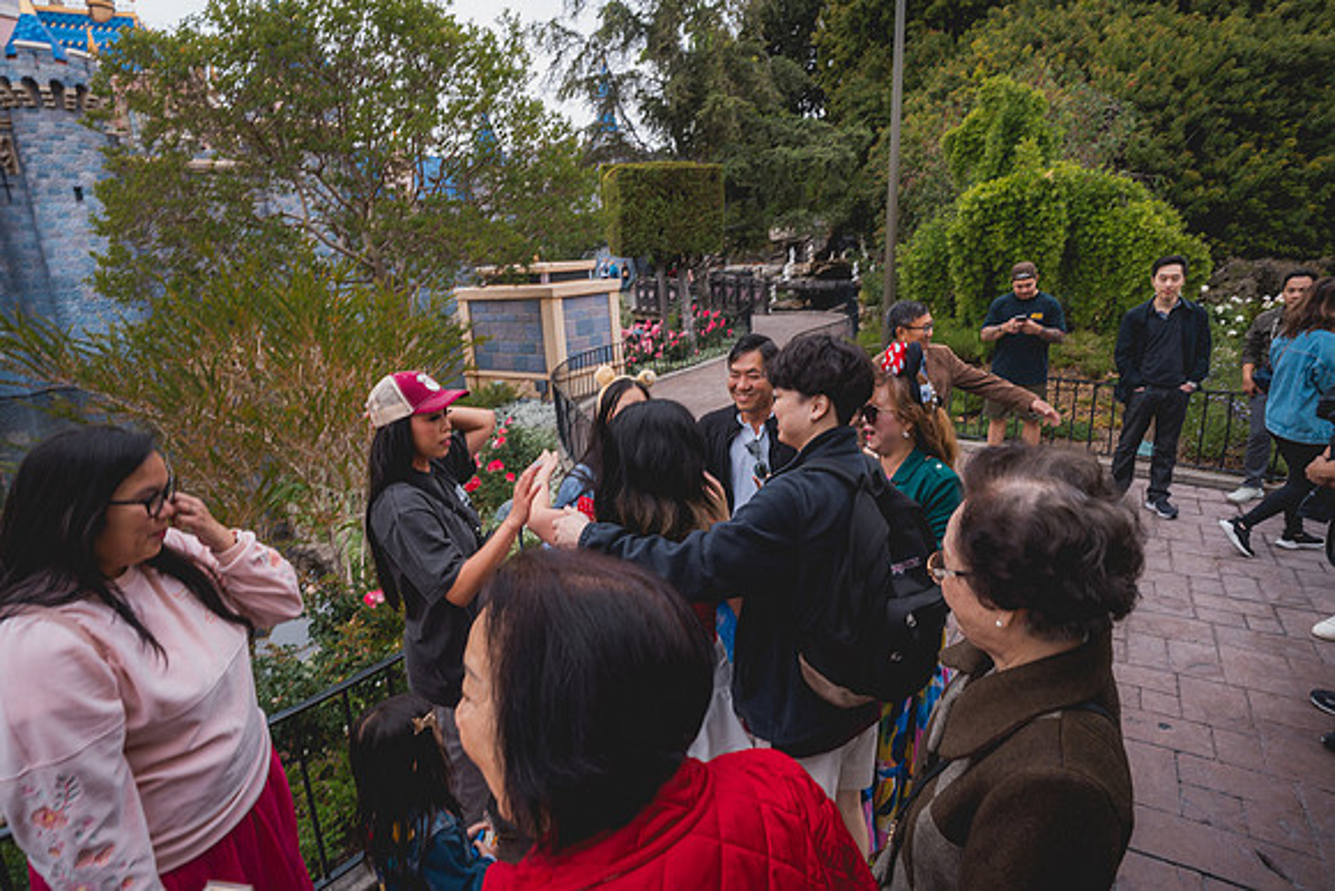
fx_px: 668
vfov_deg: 67.4
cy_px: 446
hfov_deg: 90.0
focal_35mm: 18
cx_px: 668
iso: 125
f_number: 5.6
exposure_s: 1/60
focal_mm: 18
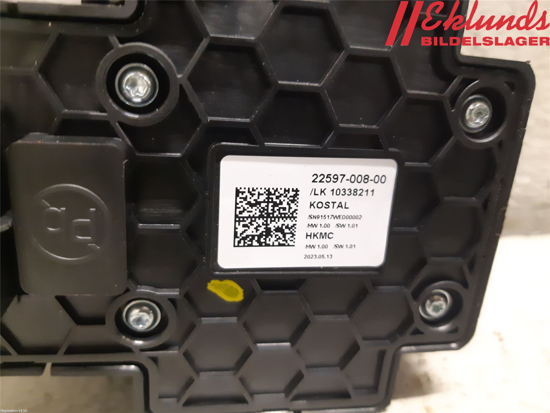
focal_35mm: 26
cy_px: 206
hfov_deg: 67.3
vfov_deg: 53.1
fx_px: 413
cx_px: 275
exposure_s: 1/25
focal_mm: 3.93
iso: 400
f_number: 1.7
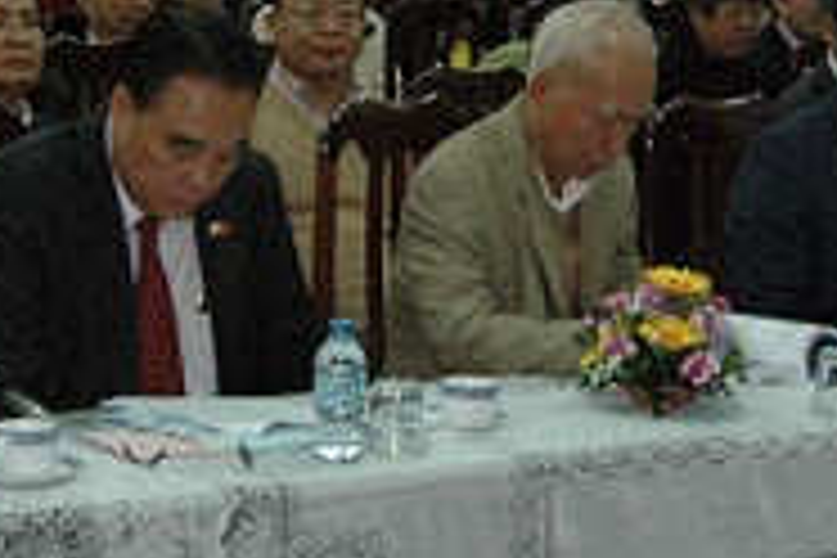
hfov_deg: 17.6
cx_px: 508
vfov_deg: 11.8
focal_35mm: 116
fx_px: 2697
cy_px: 112
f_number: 5
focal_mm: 18
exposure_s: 1/125
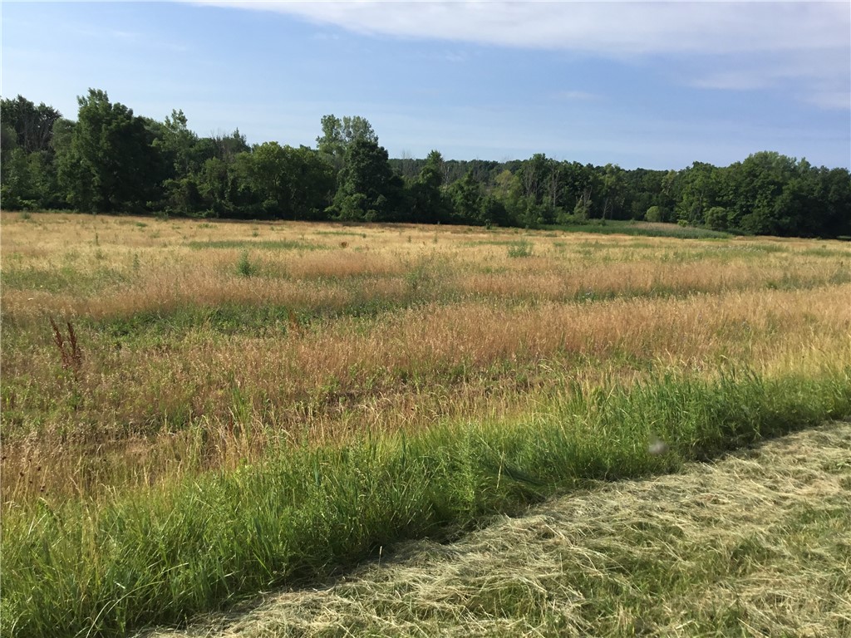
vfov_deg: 45.4
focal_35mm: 31
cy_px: 319
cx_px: 426
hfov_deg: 58.4
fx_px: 762
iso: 25
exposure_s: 1/1664
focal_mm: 3.3
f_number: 2.4
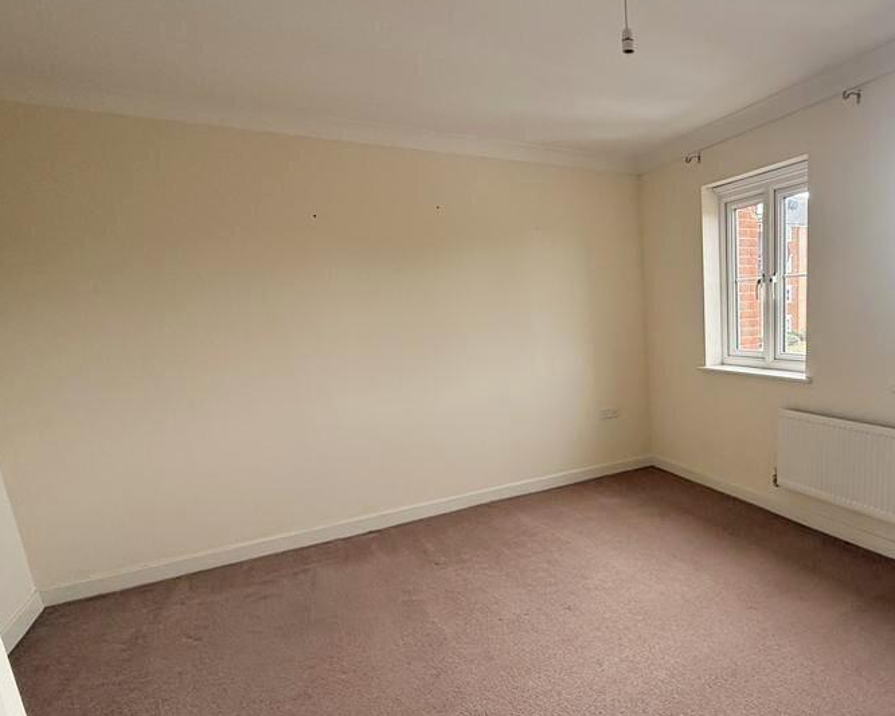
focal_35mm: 21
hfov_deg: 71.8
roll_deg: +2.1
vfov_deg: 65.1
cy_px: 419
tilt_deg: -12.1
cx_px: 681
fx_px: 556
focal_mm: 2.22
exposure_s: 1/99
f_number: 2.2
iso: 125
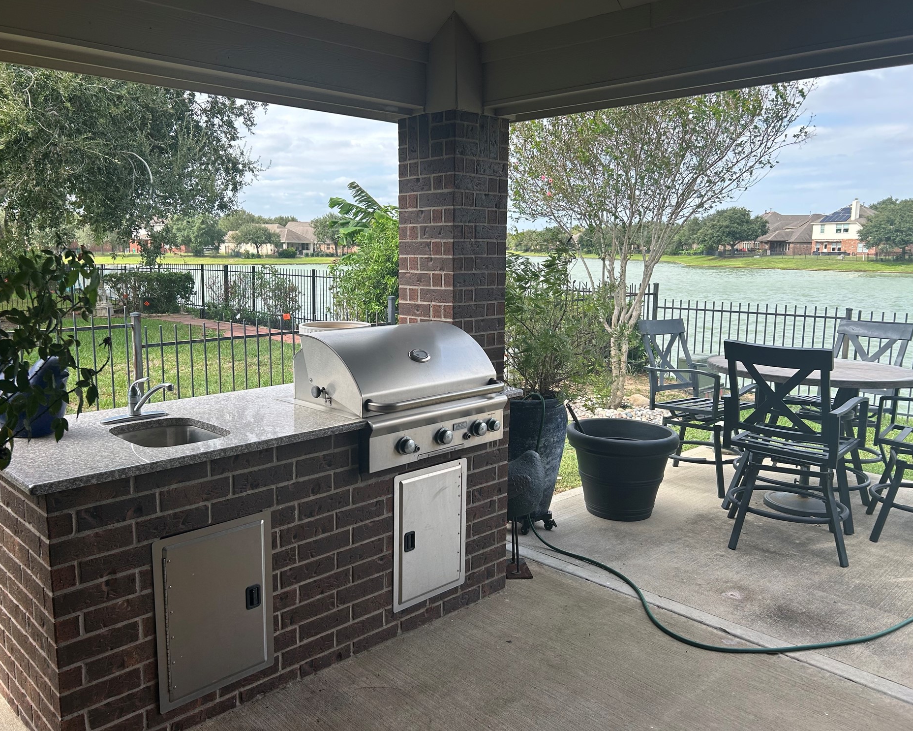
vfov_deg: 51.5
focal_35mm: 28
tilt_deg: -9.9
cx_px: 411
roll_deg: +0.0
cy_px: 357
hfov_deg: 62.1
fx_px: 757
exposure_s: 1/1280
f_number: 1.5
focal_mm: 5.7
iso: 50
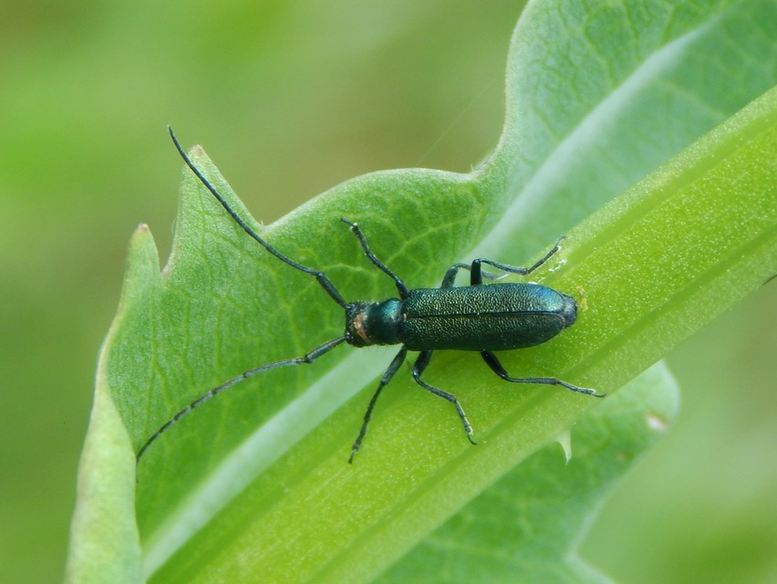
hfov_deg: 12.3
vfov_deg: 9.3
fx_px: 3593
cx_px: 388
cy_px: 292
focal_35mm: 160
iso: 125
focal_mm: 28.7
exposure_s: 1/200
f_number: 5.1
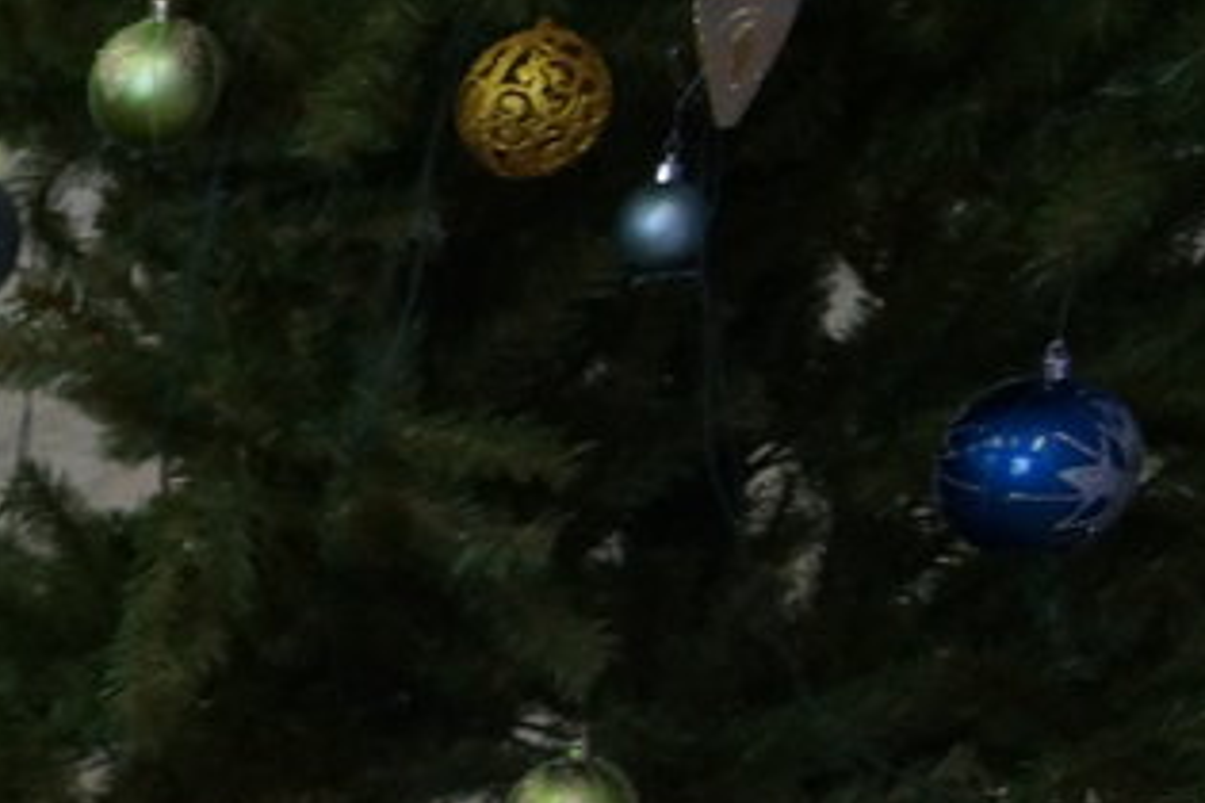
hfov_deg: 11.9
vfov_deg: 8.8
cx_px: -1568
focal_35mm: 143
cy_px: 1812
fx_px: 4786
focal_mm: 20
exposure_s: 1/40
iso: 800
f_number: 5.6
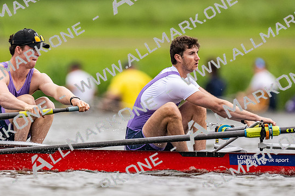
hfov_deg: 2.1
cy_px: 94
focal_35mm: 962
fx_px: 7876
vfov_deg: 1.4
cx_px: 141
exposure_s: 1/2000
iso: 1100
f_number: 4
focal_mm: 600
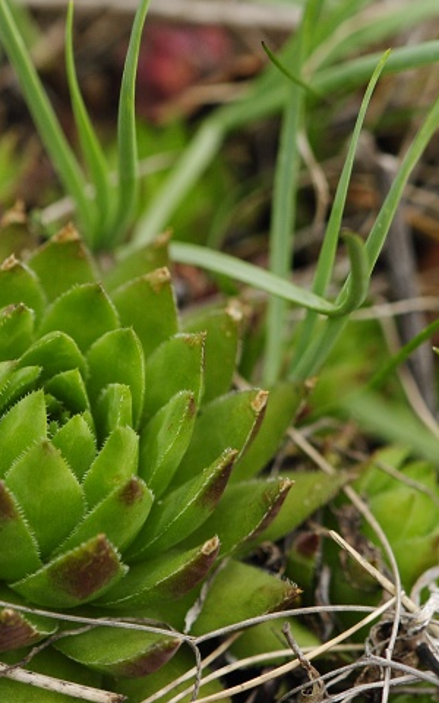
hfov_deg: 6.1
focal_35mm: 217
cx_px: 179
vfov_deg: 9.7
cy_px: 319
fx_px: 4151
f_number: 5
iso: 400
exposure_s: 1/125
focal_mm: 85
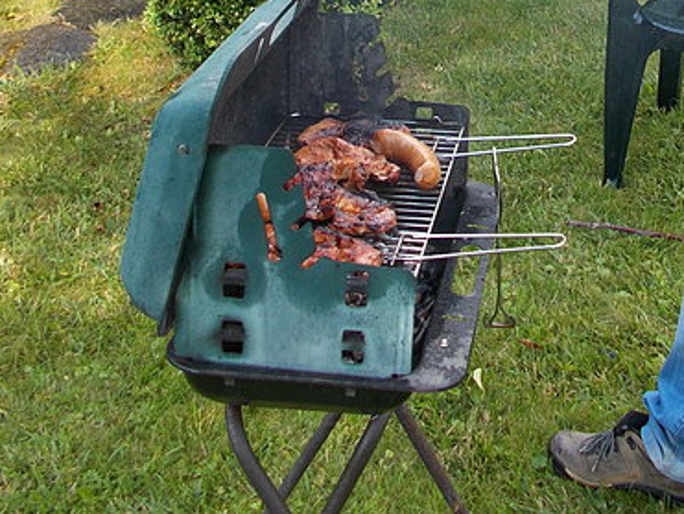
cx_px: 579
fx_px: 1246
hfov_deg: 29.7
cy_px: -106
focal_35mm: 63
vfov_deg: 21.6
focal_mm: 4.6
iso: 80
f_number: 3.2
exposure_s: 1/125
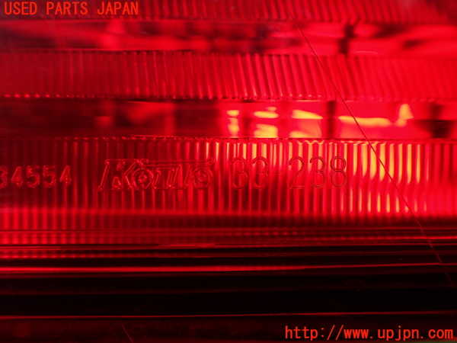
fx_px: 396
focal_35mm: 30
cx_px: 228
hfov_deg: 60.0
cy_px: 172
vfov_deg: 46.8
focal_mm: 5.4
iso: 125
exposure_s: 1/125
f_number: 2.3
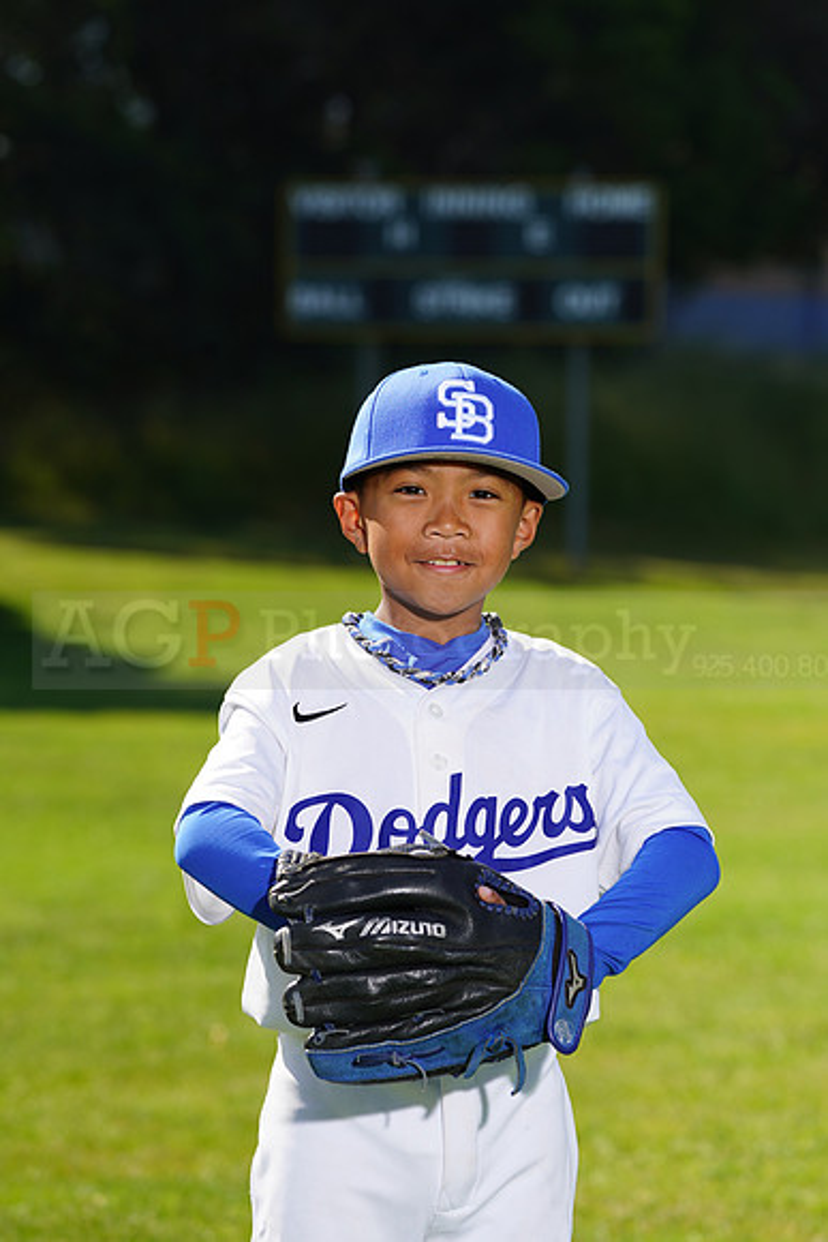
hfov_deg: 8.0
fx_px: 5896
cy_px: 621
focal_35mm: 171
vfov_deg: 12.0
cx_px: 414
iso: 100
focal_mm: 171
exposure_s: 1/250
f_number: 7.1
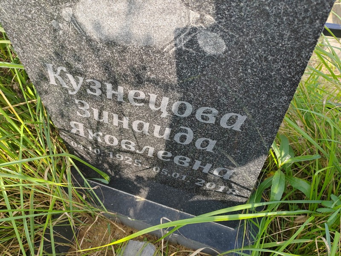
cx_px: 170
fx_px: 266
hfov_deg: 65.3
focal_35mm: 27
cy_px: 128
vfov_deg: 51.4
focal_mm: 5.52
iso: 100
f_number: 1.9
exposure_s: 1/330
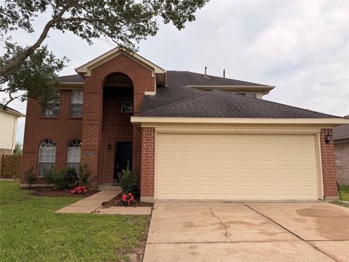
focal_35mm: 24
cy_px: 131
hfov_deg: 71.6
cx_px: 174
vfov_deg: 56.8
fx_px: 242
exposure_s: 1/1230
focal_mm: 6.76
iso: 80
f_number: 1.78
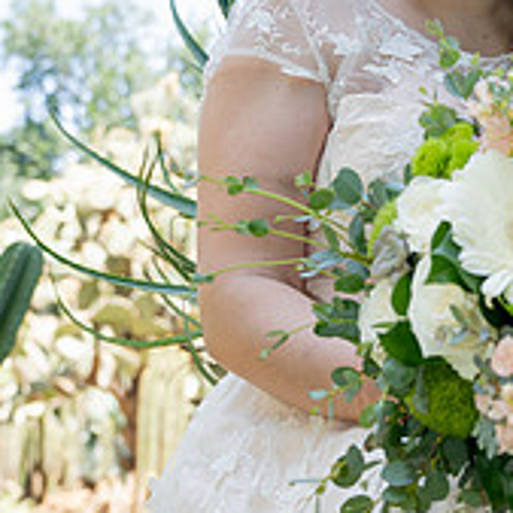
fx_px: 1442
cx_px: 416
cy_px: 216
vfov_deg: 20.2
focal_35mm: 86
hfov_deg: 19.9
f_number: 4
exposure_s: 1/250
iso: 250
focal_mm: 38
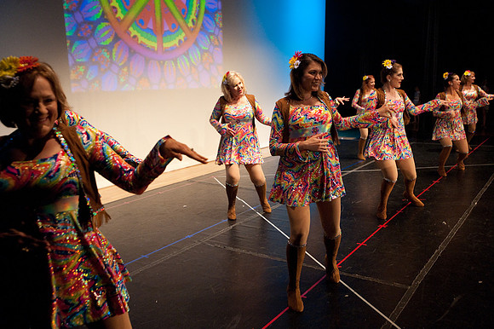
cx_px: 247
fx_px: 480
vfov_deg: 37.8
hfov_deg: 54.5
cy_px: 164
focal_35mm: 35
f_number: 4
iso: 3200
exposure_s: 1/200
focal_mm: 35
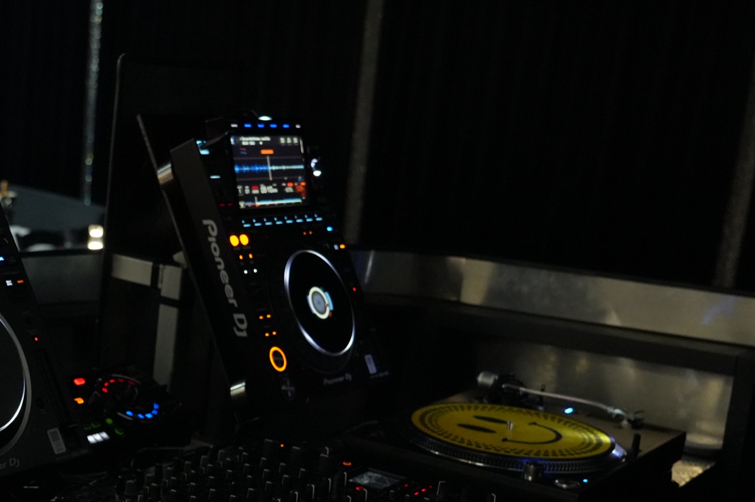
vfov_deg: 22.4
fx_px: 1258
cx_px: 76
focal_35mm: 60
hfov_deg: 31.8
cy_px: 379
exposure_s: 1/125
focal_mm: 31
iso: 8000
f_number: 4
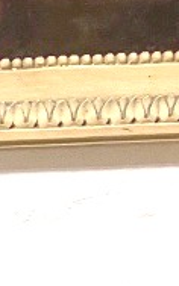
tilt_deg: -35.0
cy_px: 873
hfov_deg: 6.8
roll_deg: +3.5
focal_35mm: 175
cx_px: -349
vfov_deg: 9.3
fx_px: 1367
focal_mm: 5.7
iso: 160
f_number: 1.5
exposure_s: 1/50
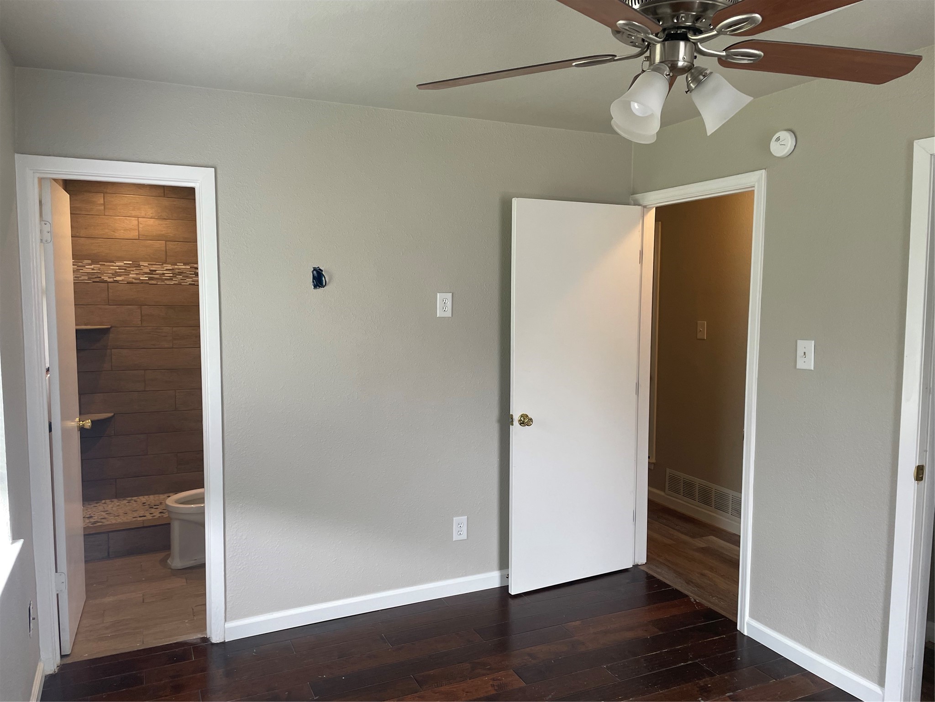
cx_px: 468
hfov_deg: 67.3
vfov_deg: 53.1
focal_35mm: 26
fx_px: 702
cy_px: 351
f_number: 1.6
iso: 100
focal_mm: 4.2
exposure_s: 1/121
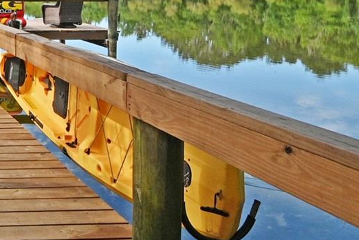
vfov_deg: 27.0
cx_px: -96
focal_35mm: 46
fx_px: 459
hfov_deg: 32.9
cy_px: -20
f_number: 13
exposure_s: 1/640
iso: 1000
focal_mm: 10
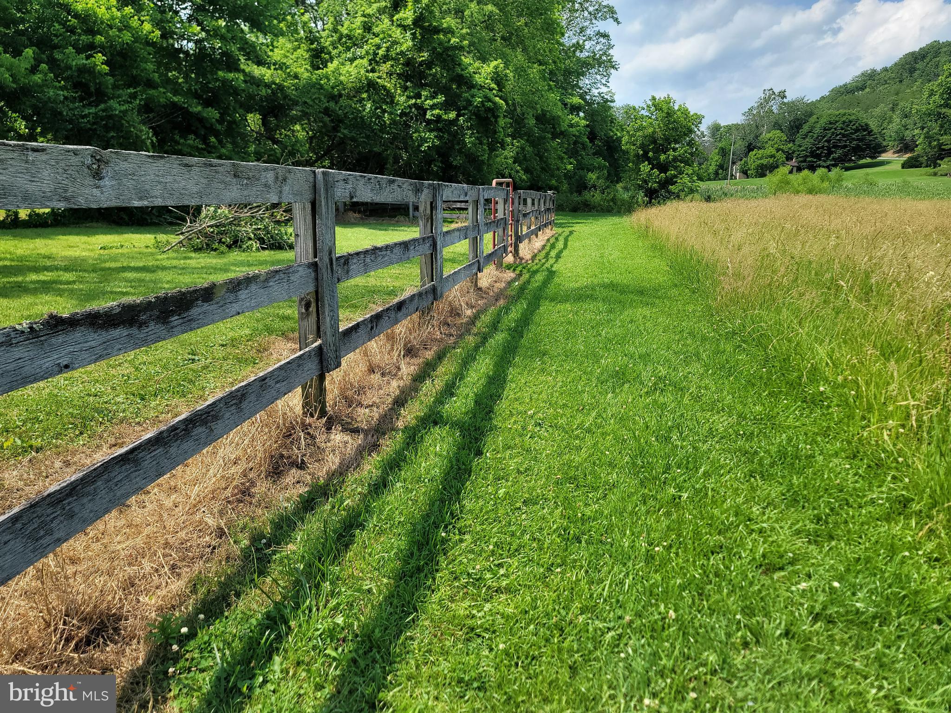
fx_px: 687
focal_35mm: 25
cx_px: 476
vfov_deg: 54.9
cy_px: 356
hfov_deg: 69.4
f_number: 1.8
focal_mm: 7
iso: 20
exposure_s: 1/717
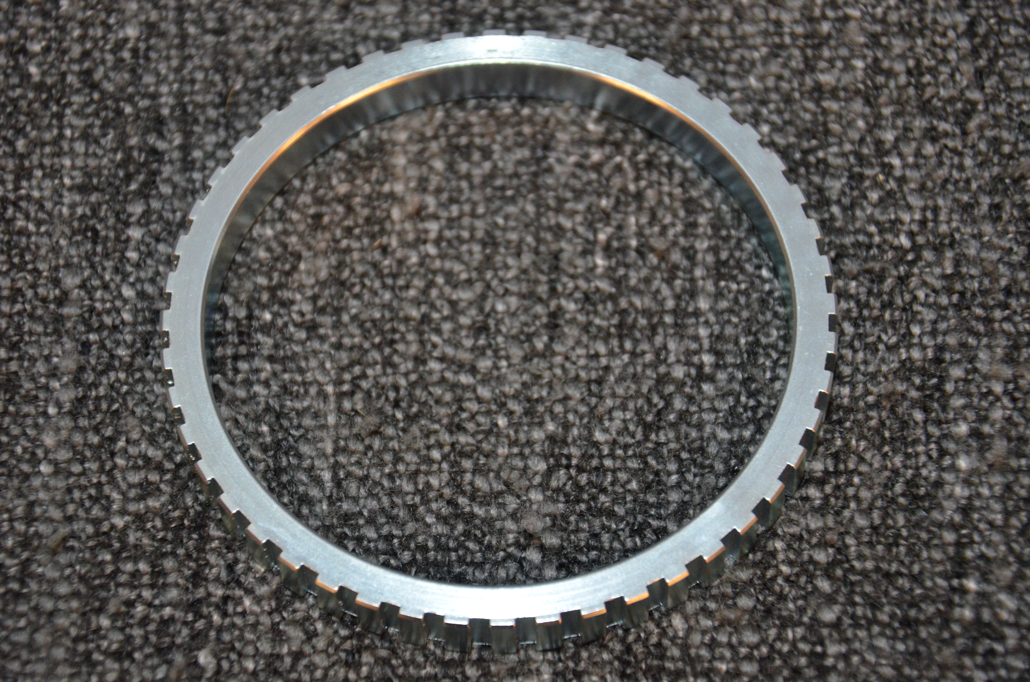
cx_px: 515
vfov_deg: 12.1
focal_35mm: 112
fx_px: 3212
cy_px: 341
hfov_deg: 18.2
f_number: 5.3
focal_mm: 75
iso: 2500
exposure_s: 1/200
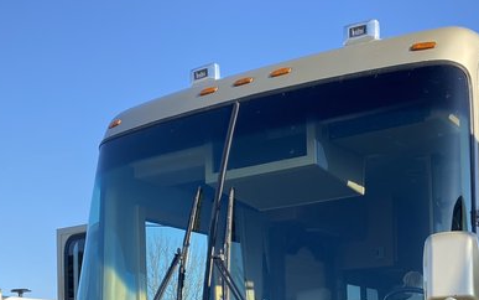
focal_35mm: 57
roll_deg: -0.2
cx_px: 418
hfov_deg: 34.0
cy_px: 361
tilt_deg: +0.4
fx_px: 744
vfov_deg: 21.2
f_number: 1.8
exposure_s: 1/1083
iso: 32
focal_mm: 4.25
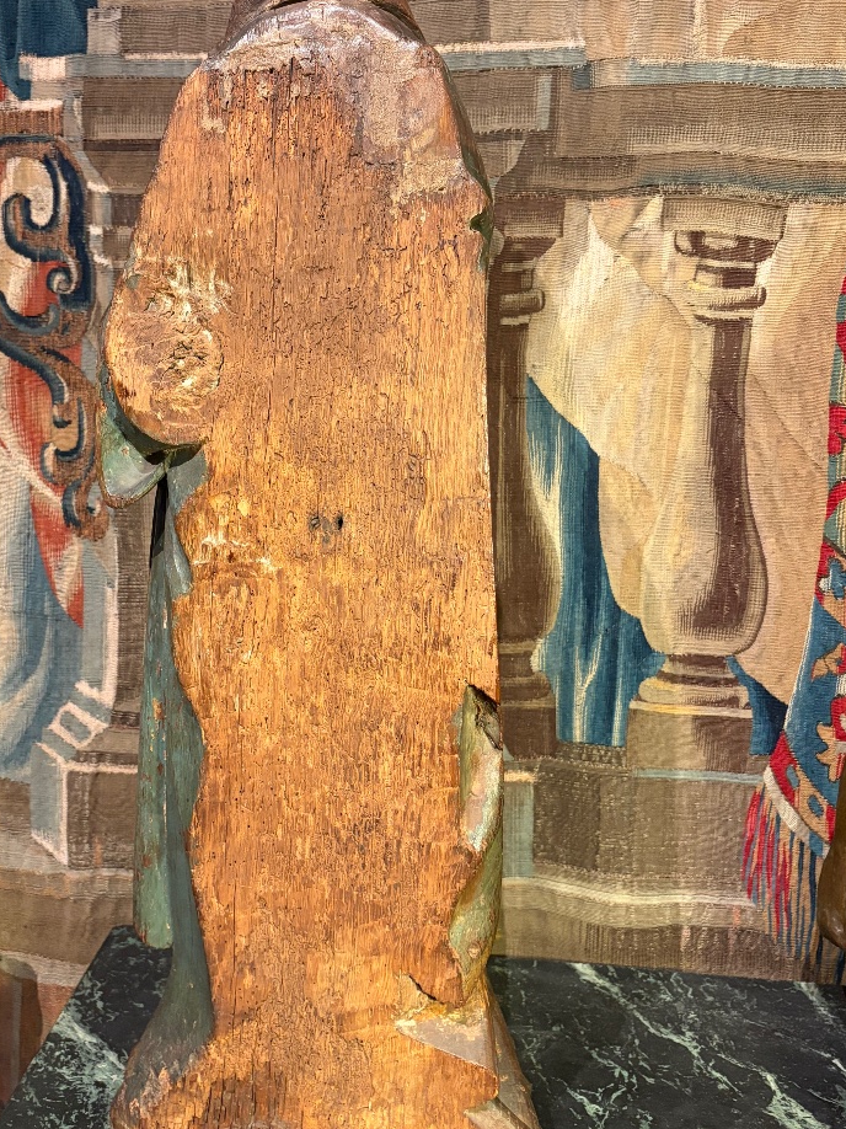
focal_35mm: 34
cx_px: 327
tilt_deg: -7.4
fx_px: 1108
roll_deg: -1.1
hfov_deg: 41.5
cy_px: 501
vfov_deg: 53.8
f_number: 1.6
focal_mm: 5.96
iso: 400
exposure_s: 1/50
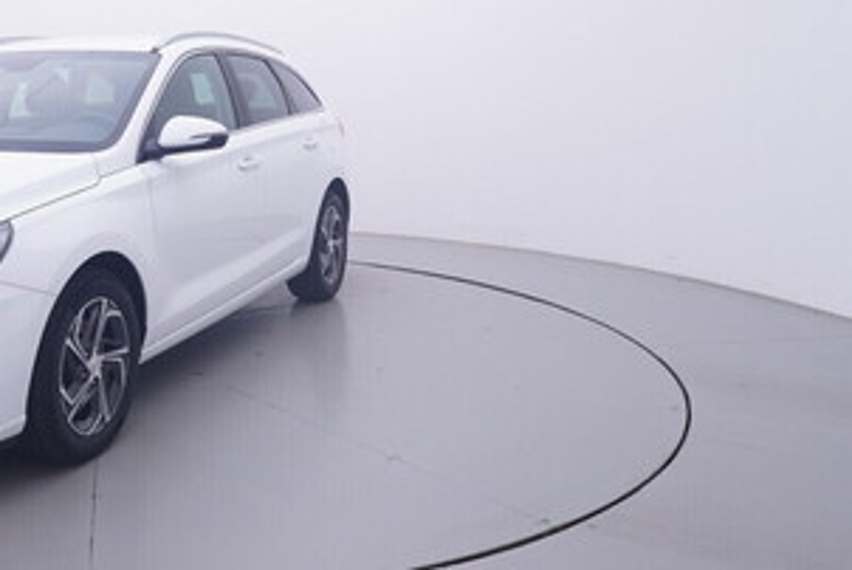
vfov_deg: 32.1
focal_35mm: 41
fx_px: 969
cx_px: 142
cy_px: 140
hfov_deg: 44.6
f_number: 5
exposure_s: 1/80
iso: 200
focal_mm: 15
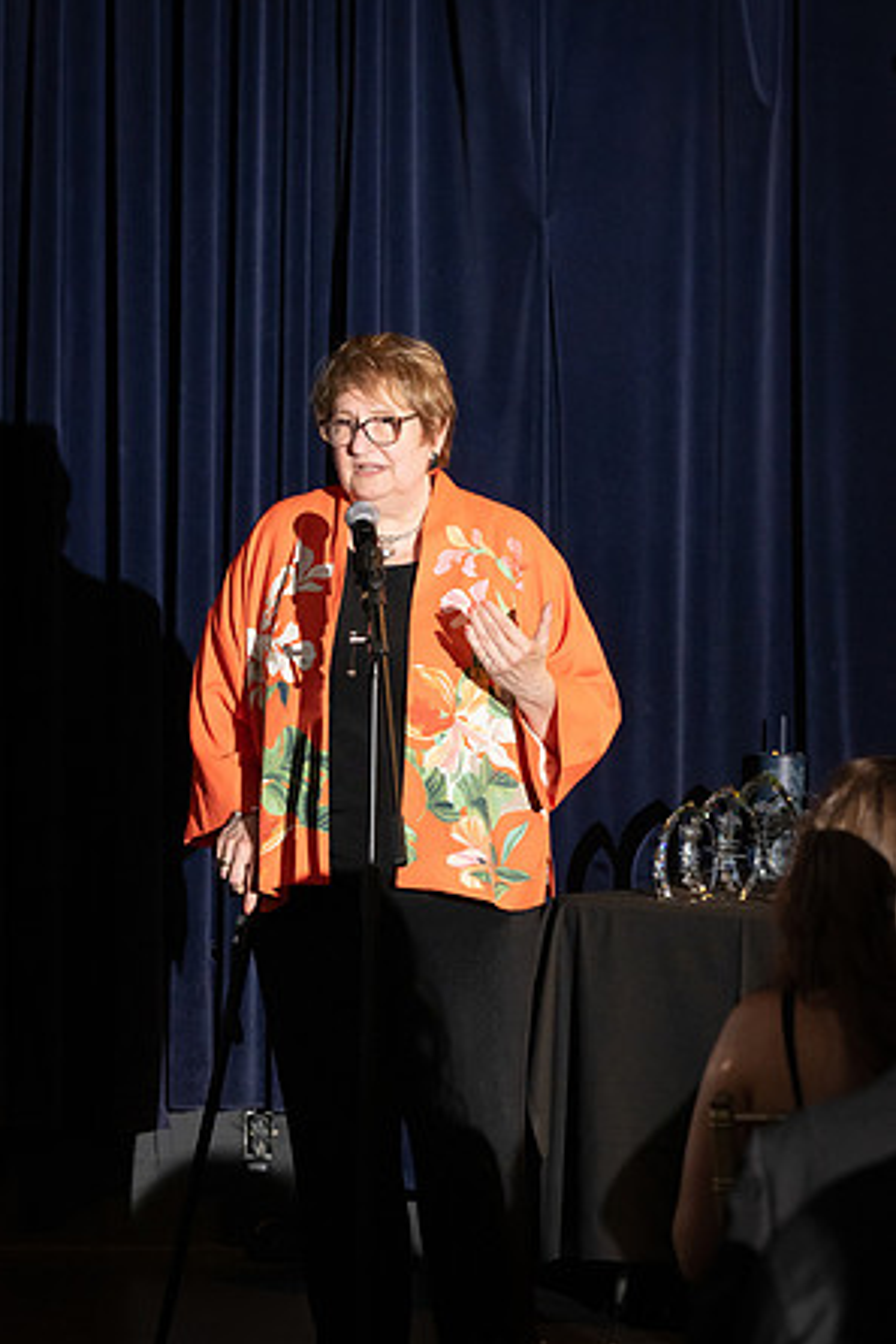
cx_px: 446
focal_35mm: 180
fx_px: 6714
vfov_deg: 11.4
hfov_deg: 7.6
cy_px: 674
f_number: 5
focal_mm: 119
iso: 2500
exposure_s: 1/200
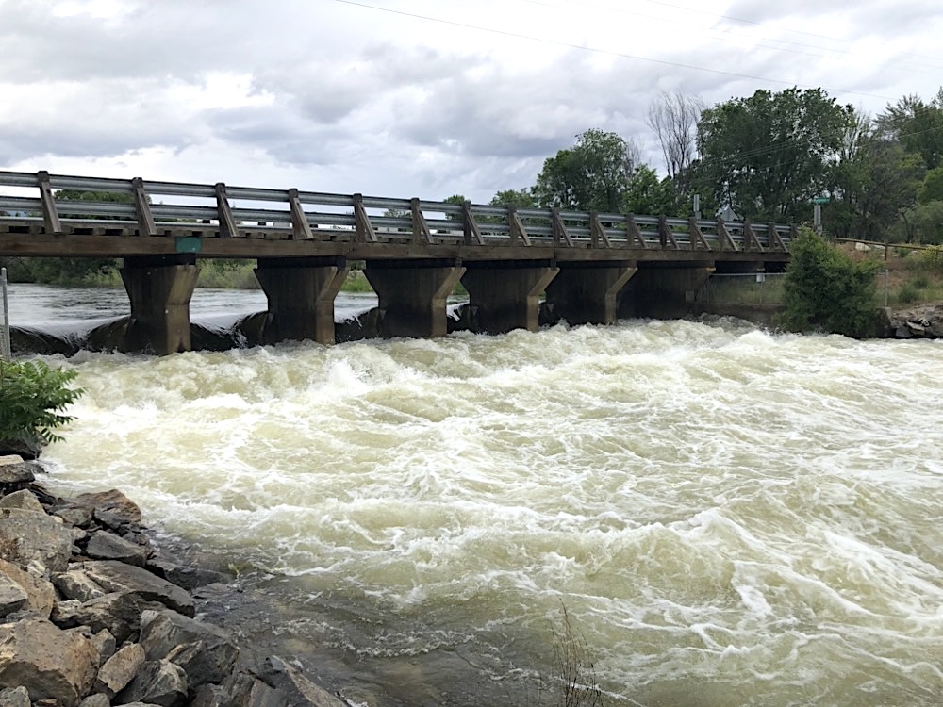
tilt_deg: -7.0
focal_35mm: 28
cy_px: 354
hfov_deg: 63.4
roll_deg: +1.2
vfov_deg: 49.7
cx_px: 472
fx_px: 763
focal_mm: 4
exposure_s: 1/2525
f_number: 1.8
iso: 20
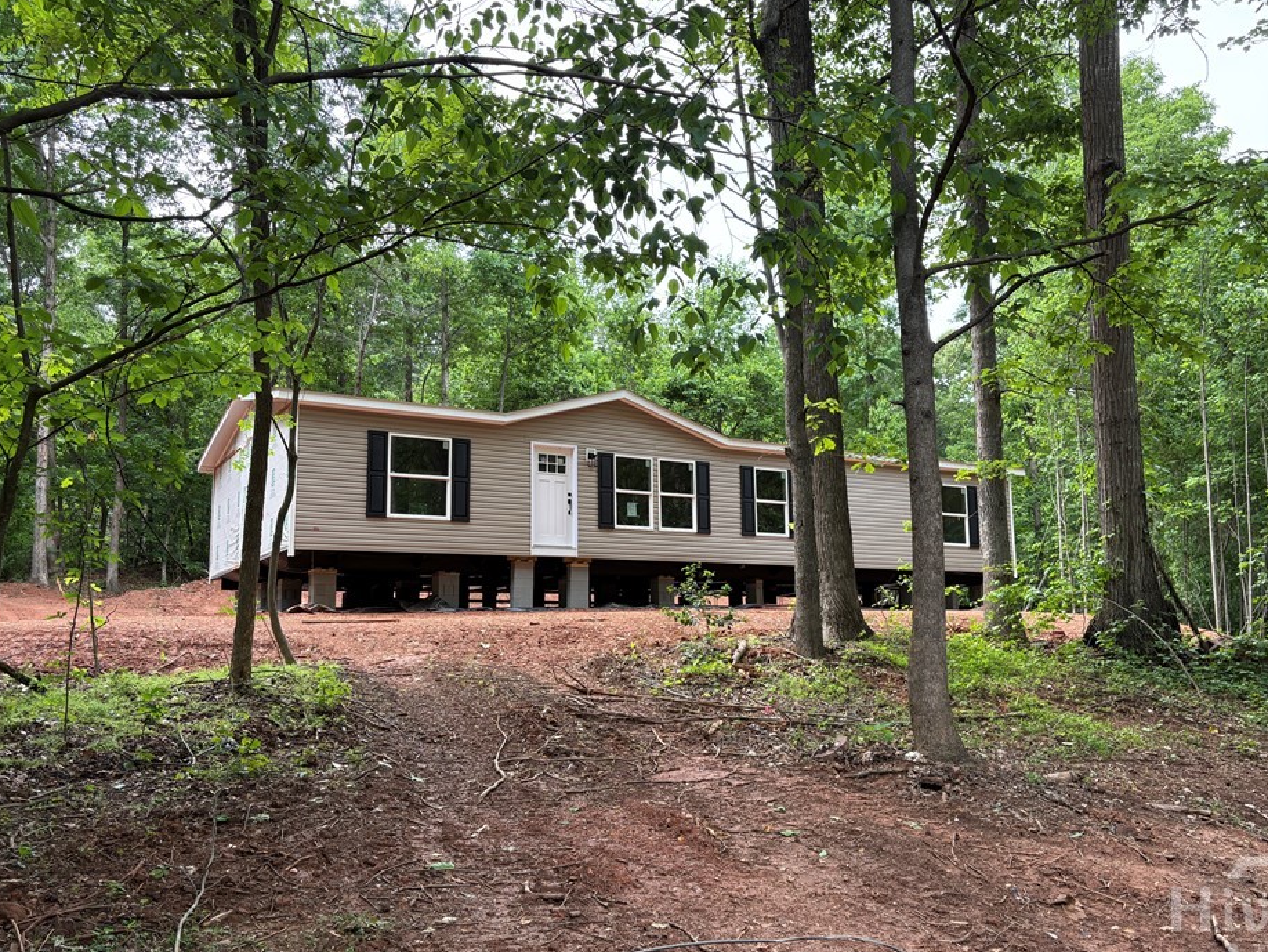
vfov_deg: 48.2
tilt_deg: +8.5
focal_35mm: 29
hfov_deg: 61.6
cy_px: 489
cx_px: 653
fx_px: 1063
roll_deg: +1.6
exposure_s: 1/293
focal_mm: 5.96
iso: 64
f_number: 1.6
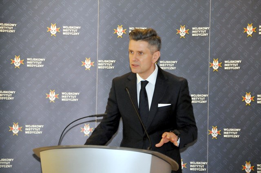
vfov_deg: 7.5
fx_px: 1325
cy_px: 86
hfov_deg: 11.2
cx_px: 130
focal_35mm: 183
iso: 2500
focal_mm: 122
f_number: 5.6
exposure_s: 1/60
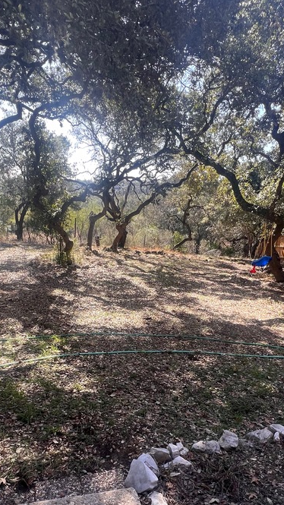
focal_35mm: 23
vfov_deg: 74.2
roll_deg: -3.7
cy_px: 366
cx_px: 116
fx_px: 308
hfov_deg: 49.3
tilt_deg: -25.8
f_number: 1.8
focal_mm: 1.57
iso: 32
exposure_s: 1/197
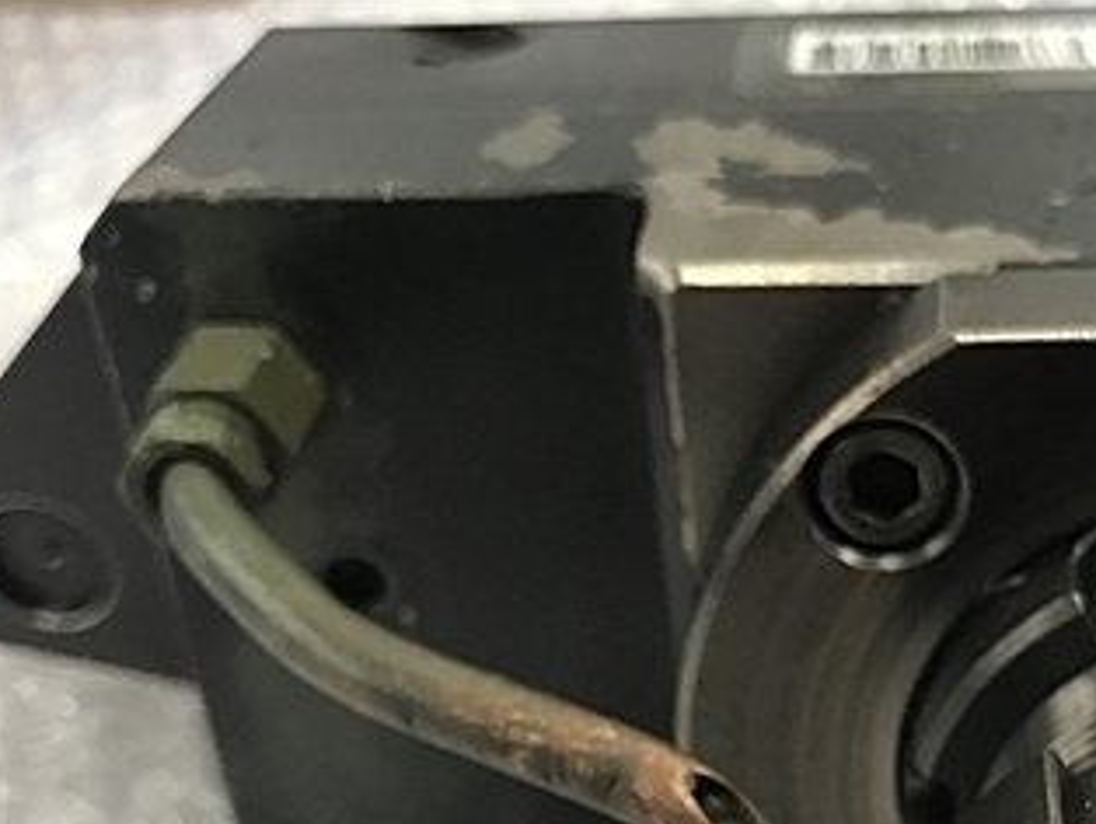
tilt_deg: -38.0
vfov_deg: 24.5
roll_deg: +0.1
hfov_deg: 32.7
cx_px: 904
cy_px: 824
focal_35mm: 57
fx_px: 1806
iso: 50
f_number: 1.8
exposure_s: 1/15
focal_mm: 3.99
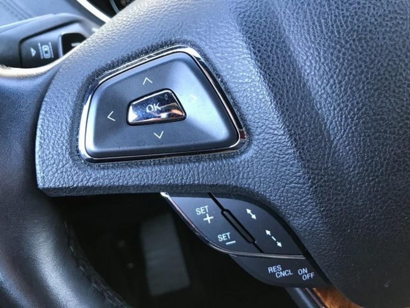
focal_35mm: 28
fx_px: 332
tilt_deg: -35.1
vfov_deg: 49.7
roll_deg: +11.4
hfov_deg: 63.4
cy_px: 154
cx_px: 205
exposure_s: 1/17
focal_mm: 3.99
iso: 40
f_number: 1.8
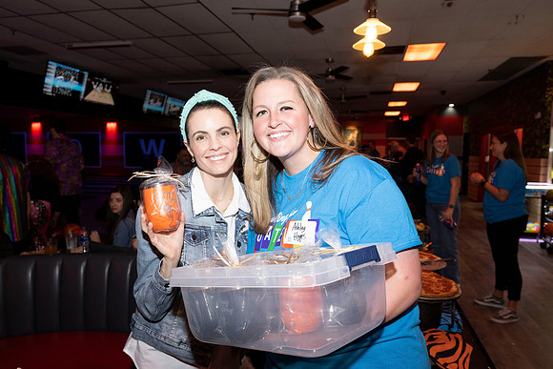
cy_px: 184
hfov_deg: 67.4
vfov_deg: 48.0
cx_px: 276
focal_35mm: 27
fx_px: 415
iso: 1600
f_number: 5.6
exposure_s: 1/100
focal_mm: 27
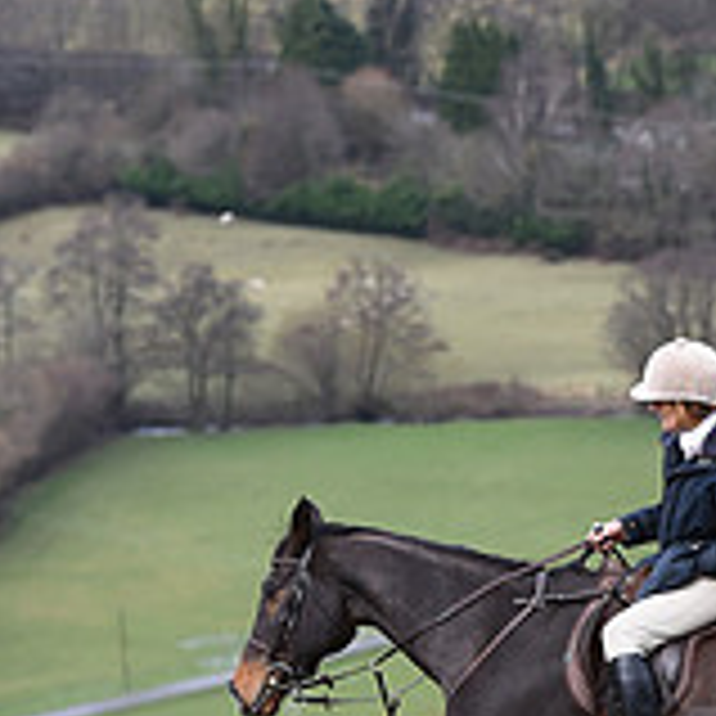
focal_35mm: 372
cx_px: 1265
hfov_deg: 4.7
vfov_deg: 4.7
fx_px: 8705
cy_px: 486
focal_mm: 120
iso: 500
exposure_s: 1/800
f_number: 4.5
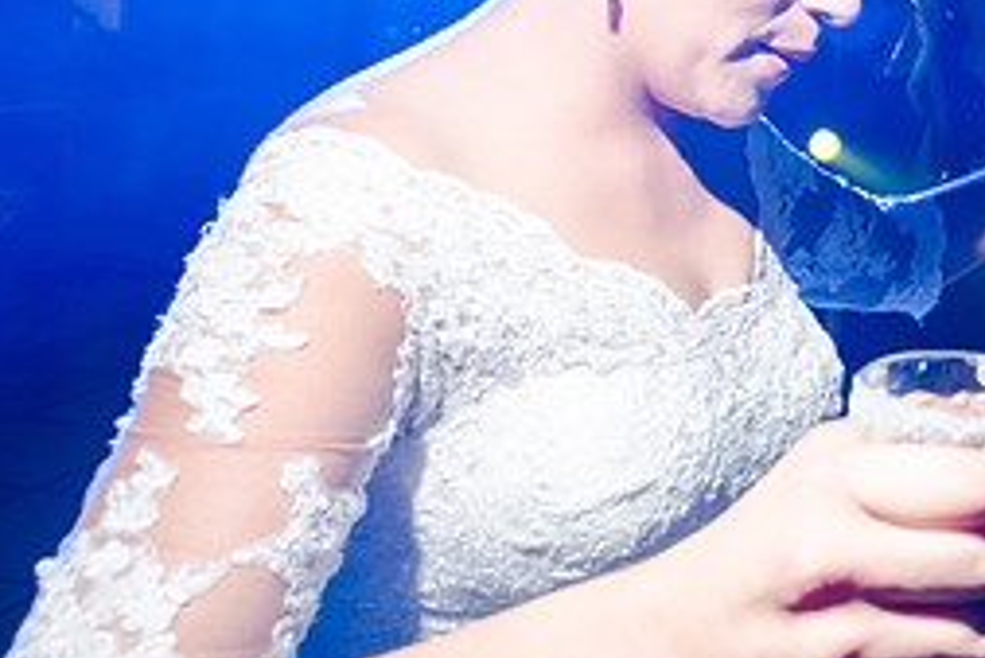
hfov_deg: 36.3
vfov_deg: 29.5
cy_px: 171
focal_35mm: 45
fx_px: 1232
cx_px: 1107
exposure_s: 1/100
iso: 1600
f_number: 4
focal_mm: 17
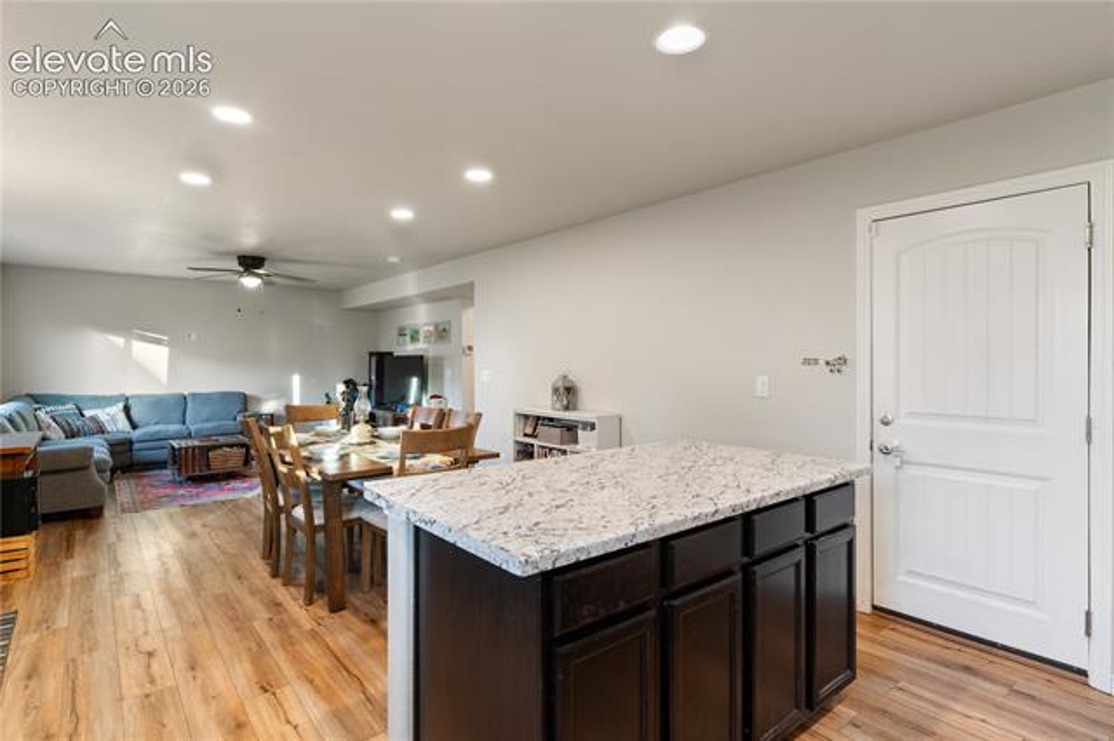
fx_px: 557
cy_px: 370
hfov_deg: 90.0
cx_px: 557
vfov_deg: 67.3
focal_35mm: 18
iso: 200
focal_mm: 18
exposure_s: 1/2
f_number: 8
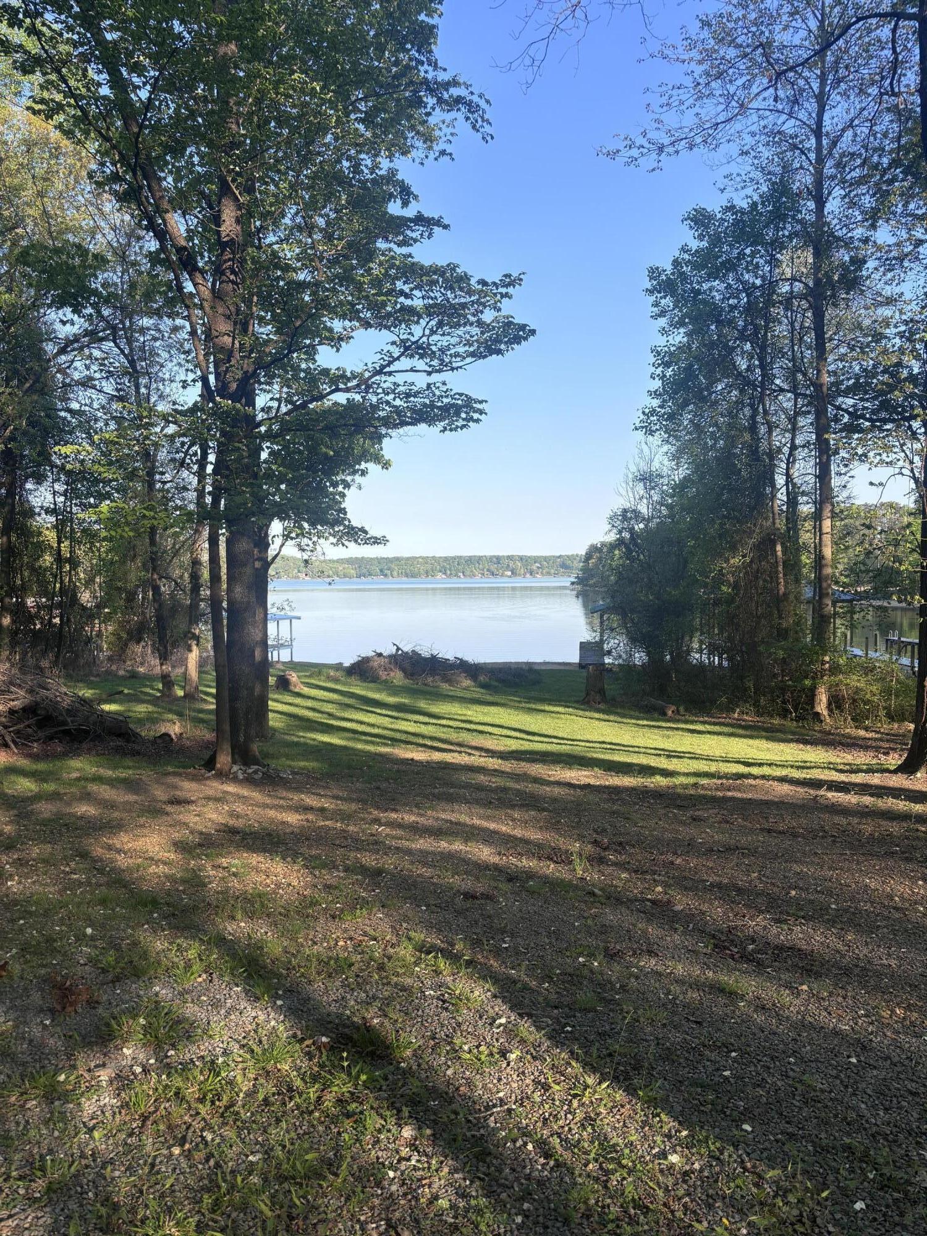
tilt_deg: -3.6
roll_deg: +0.7
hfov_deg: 53.1
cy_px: 618
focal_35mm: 26
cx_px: 464
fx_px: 928
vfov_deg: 67.3
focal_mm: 5.96
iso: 50
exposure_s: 1/1248
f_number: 1.6
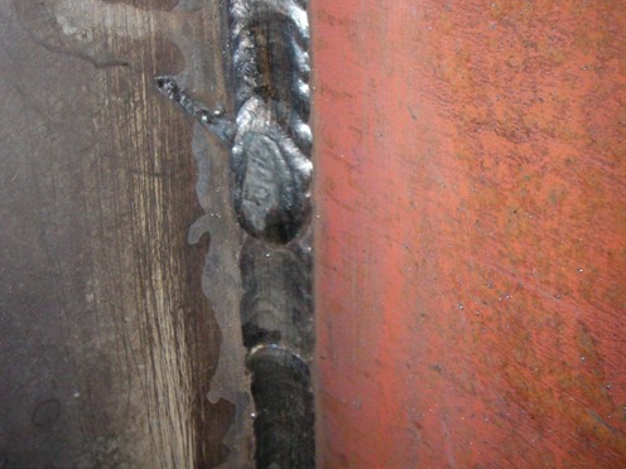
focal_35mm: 49
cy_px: 188
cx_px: 294
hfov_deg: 38.9
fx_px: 886
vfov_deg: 29.6
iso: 200
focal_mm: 6.3
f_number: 5.6
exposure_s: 1/30
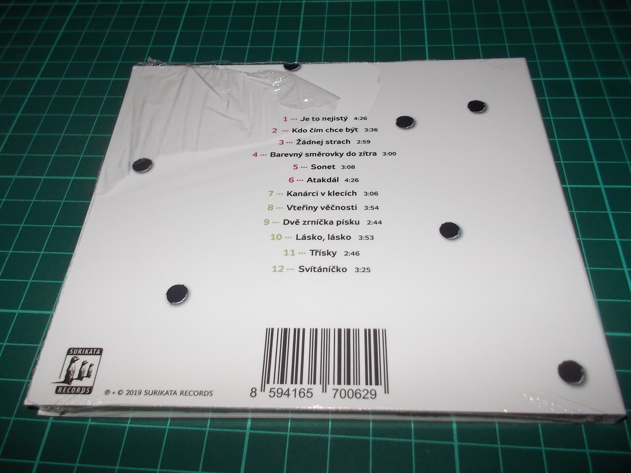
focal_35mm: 29
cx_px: 316
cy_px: 236
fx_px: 529
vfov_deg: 48.2
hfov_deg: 61.7
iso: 200
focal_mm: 4.1
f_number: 3.3
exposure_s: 1/30
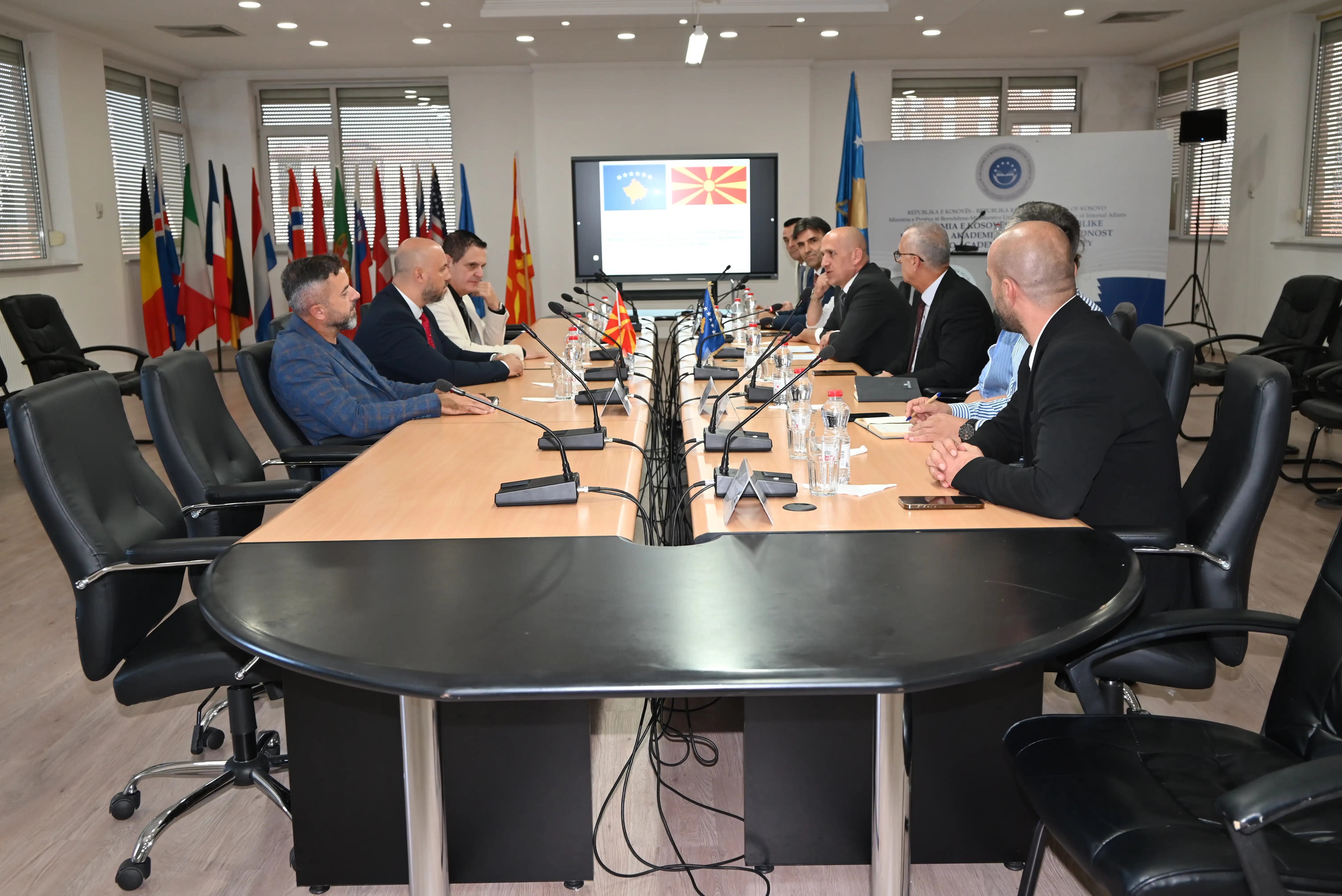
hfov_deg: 58.7
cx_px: 671
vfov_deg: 41.1
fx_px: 1193
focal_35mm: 32
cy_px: 448
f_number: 4.8
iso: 720
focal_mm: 32
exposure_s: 1/60
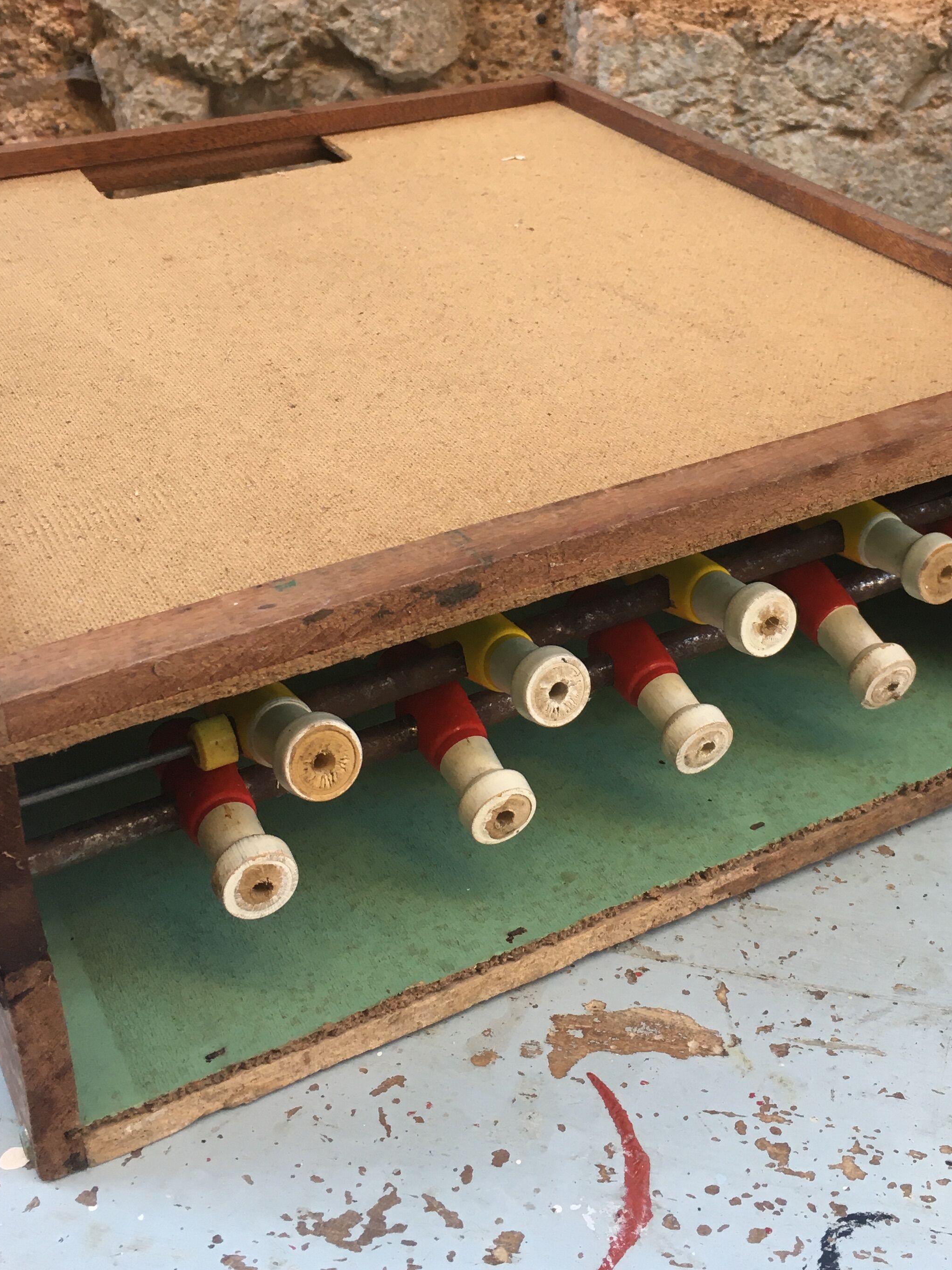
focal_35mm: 43
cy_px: 508
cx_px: 590
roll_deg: -0.3
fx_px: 1577
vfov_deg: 43.6
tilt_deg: -23.5
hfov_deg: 33.4
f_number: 2.2
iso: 25
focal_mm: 4.15
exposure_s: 1/33
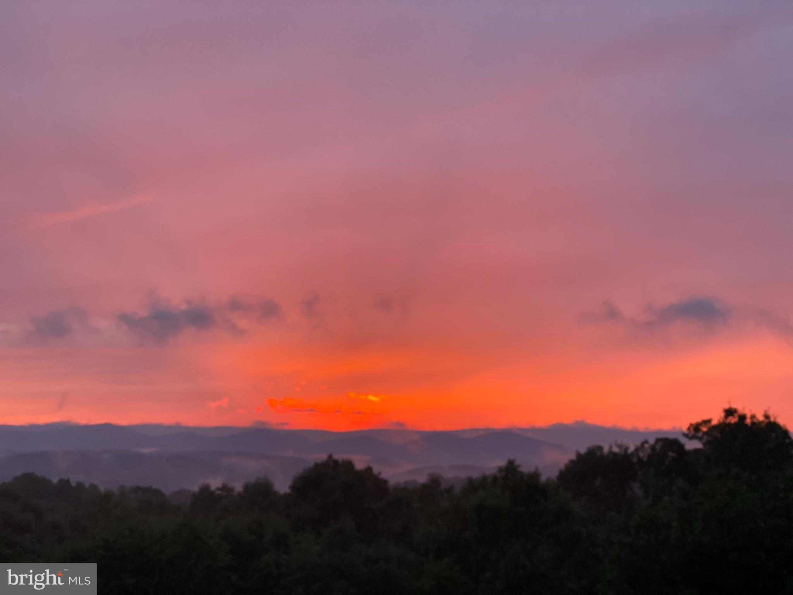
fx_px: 1191
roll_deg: -1.3
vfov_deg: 28.0
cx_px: 396
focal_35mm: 52
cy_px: 298
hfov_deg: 36.8
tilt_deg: +8.1
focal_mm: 6
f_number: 2
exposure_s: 1/92
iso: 250
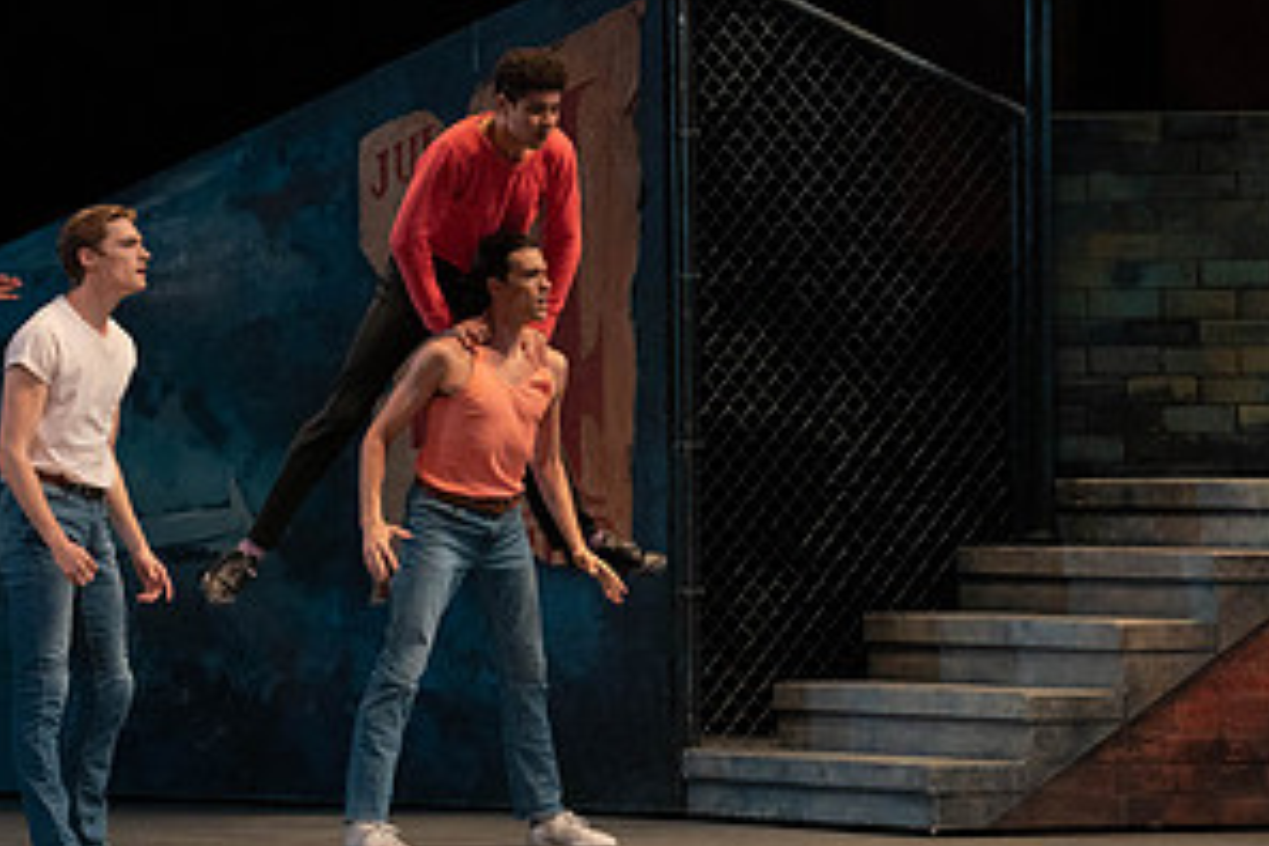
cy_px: 314
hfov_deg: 7.1
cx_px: 231
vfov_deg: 4.8
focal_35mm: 289
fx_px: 10186
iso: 3200
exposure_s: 1/400
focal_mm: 148
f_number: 4.5
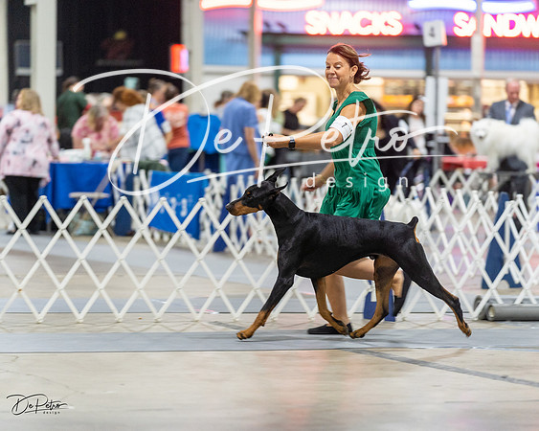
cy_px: 216
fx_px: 2640
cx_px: 270
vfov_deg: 9.3
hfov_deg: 11.7
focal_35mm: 166
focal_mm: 147
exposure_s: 1/160
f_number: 2.8
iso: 2000
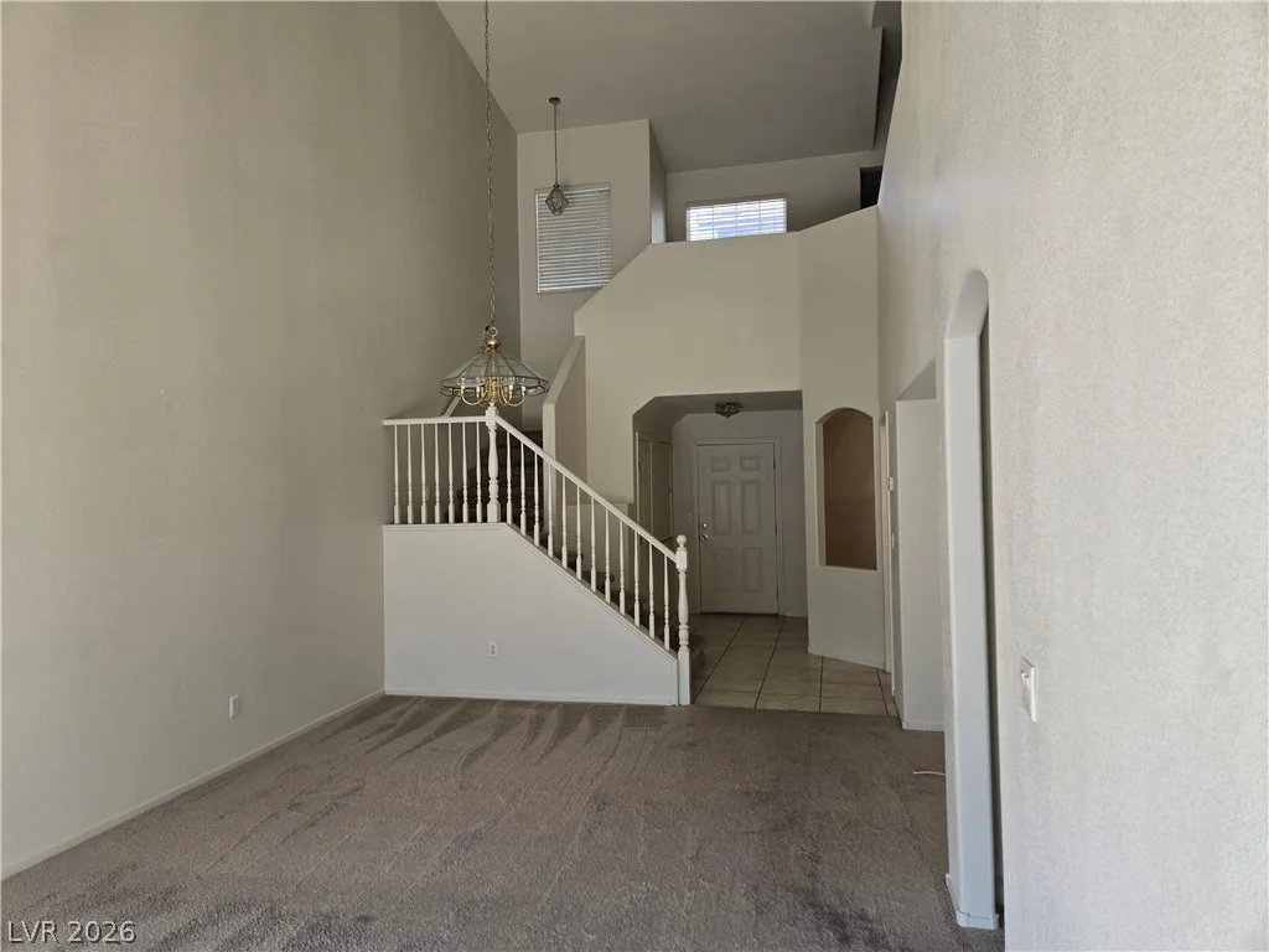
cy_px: 476
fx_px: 843
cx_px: 634
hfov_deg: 73.9
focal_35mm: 23
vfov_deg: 58.9
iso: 64
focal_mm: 5.4
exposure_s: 1/180
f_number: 1.8
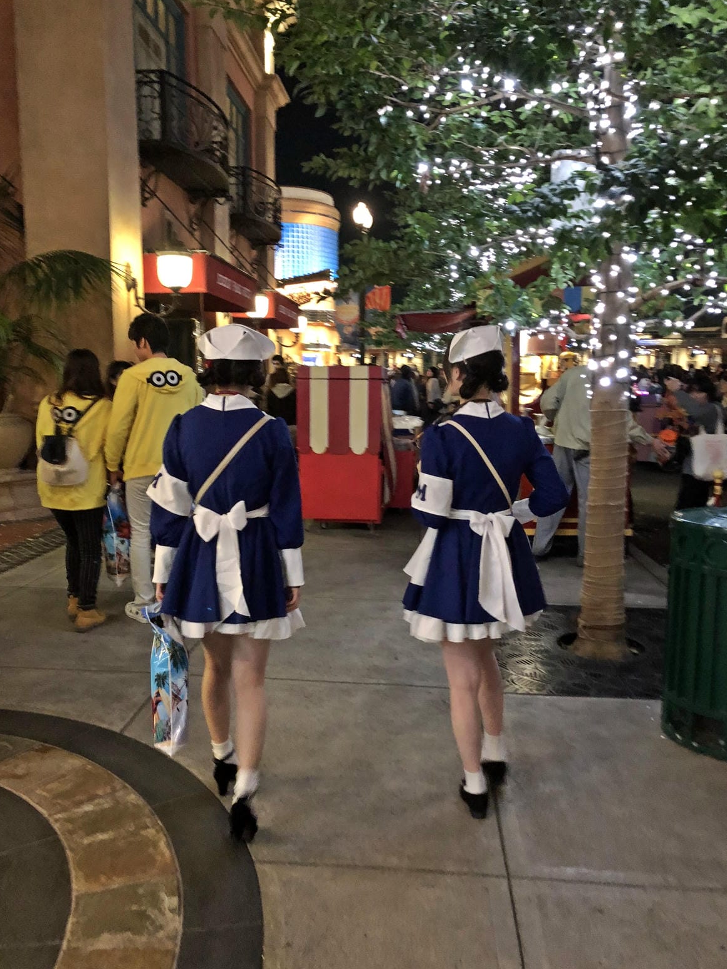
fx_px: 840
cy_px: 479
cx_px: 370
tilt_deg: -6.3
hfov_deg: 46.8
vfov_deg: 60.0
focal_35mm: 30
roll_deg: +2.0
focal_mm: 3.99
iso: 640
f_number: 1.8
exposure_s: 1/24
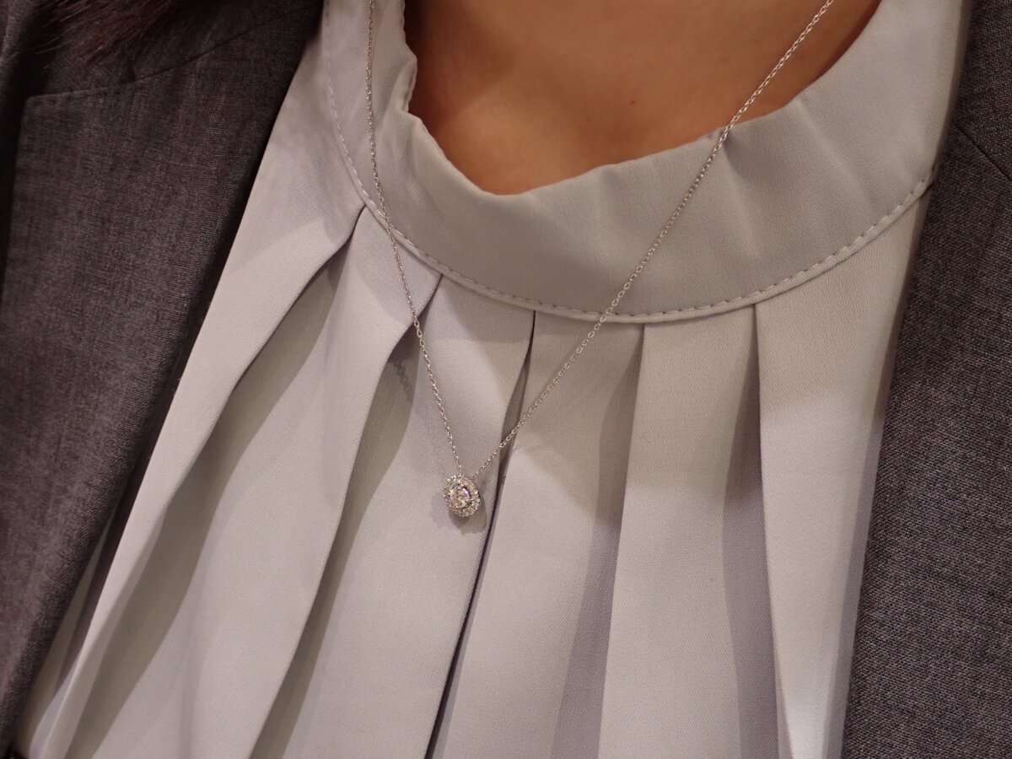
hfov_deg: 38.2
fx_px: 1462
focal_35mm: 50
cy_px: 380
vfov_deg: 29.1
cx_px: 506
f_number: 3.2
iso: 250
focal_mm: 9.01
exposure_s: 1/50
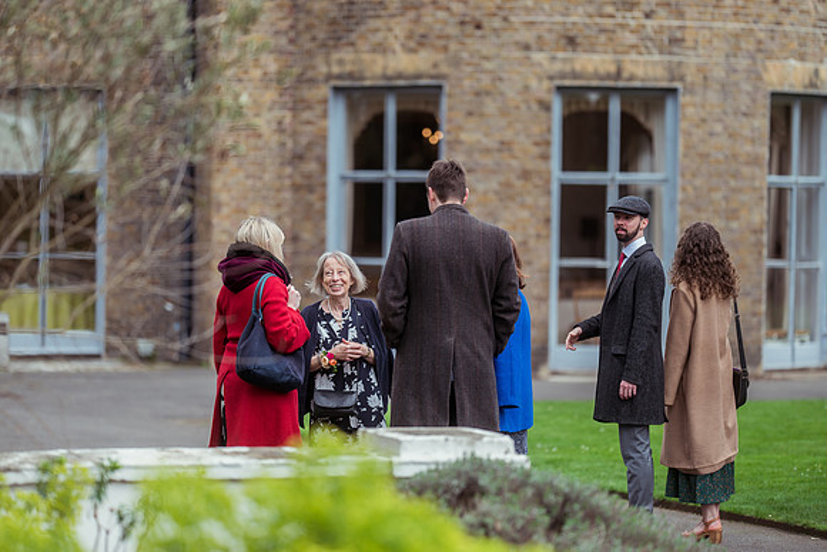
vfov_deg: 10.2
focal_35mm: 135
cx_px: 414
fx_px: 3106
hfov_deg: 15.2
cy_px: 276
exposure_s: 1/2000
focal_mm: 135
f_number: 1.8
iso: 100
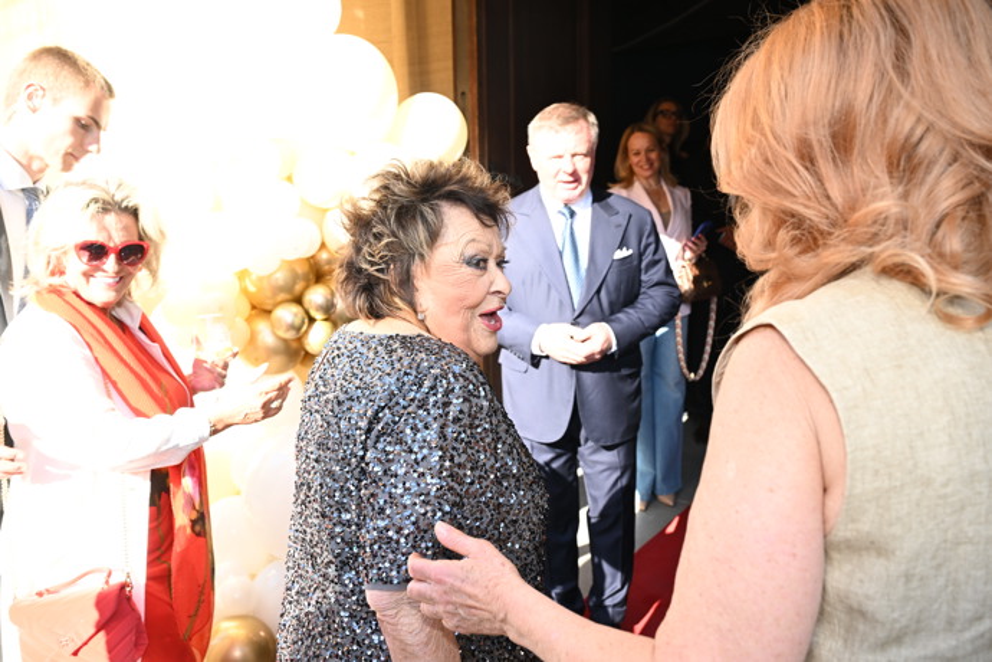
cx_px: 496
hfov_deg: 62.8
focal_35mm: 30
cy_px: 331
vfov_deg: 44.3
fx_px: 813
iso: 500
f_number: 5.6
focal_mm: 29.5
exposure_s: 1/250
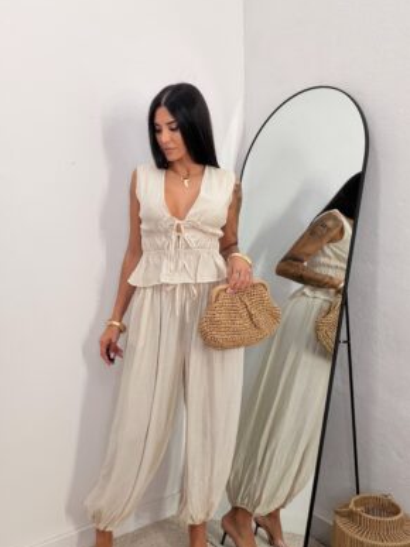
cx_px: 199
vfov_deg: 58.4
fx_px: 490
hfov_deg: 45.4
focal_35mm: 31
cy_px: 273
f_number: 1.9
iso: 64
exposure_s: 1/86
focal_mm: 2.71
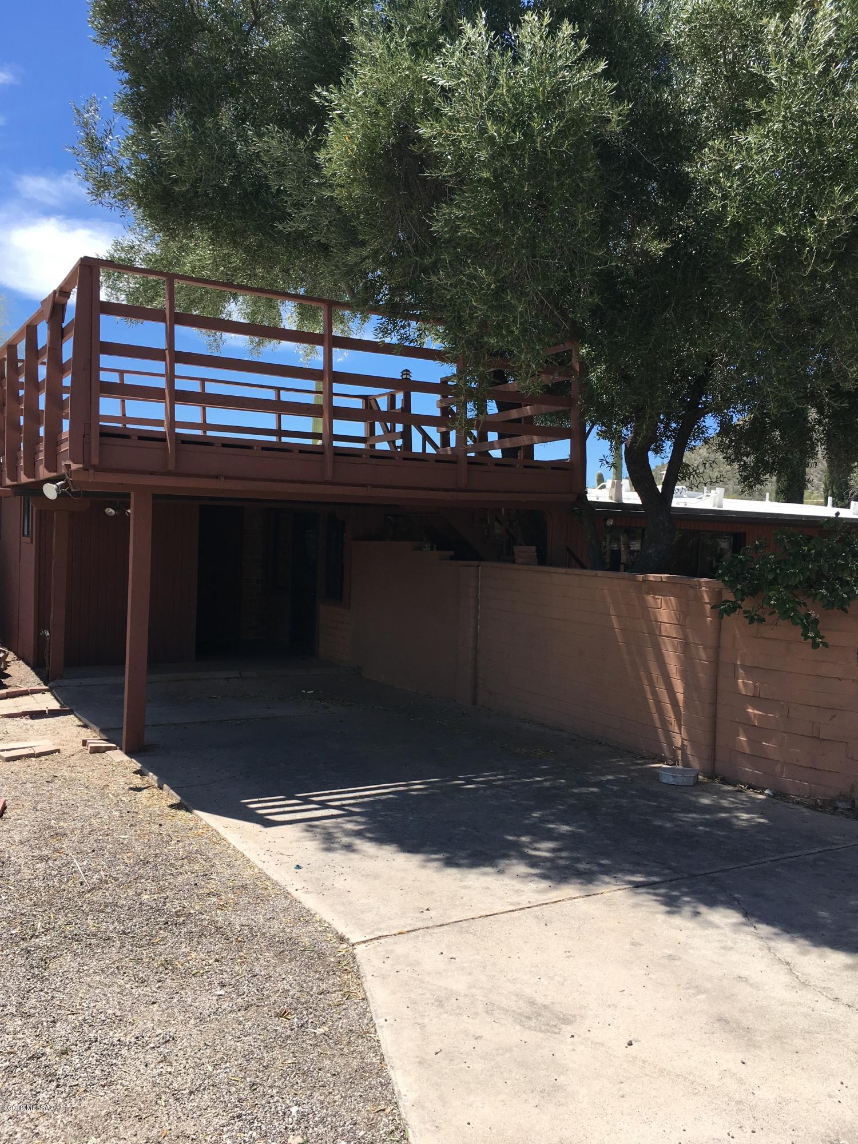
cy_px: 572
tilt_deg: -3.1
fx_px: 958
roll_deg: -1.0
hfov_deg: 48.2
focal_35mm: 29
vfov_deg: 61.7
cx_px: 429
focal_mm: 4.15
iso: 25
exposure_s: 1/1350
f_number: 2.2
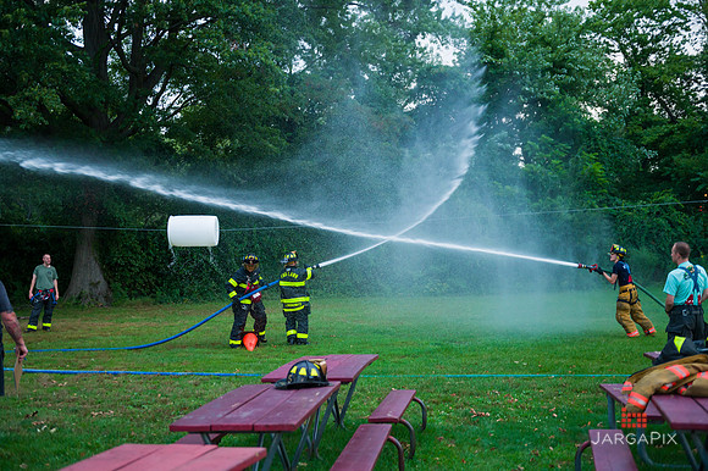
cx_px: 354
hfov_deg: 41.1
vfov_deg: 28.0
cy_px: 236
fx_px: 943
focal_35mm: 48
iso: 1000
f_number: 3.2
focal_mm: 48
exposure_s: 1/200
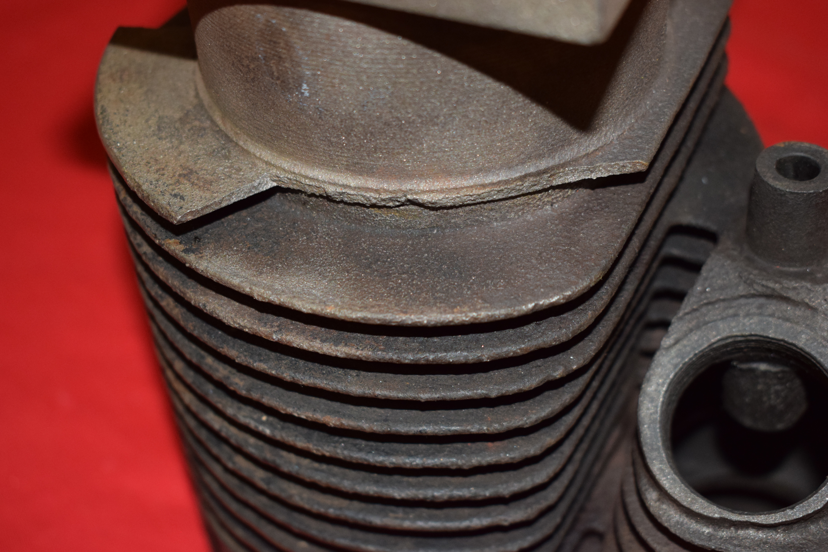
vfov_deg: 22.6
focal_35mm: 60
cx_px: 414
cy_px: 276
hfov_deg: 33.4
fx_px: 1380
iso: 1250
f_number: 5
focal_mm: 40
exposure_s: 1/160
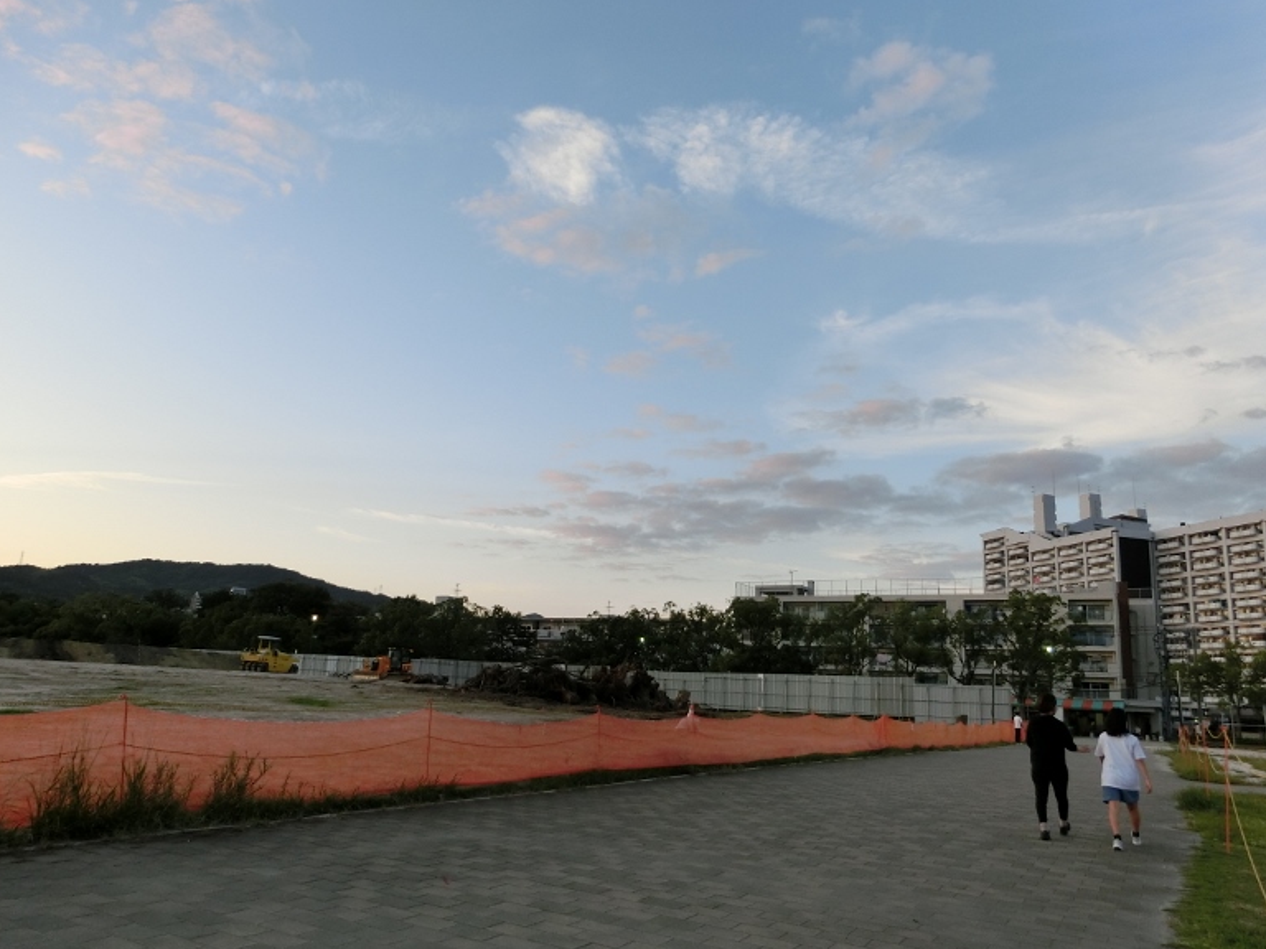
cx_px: 628
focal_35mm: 25
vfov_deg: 54.9
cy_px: 488
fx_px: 914
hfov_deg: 69.4
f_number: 3
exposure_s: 1/160
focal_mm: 4.24
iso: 80
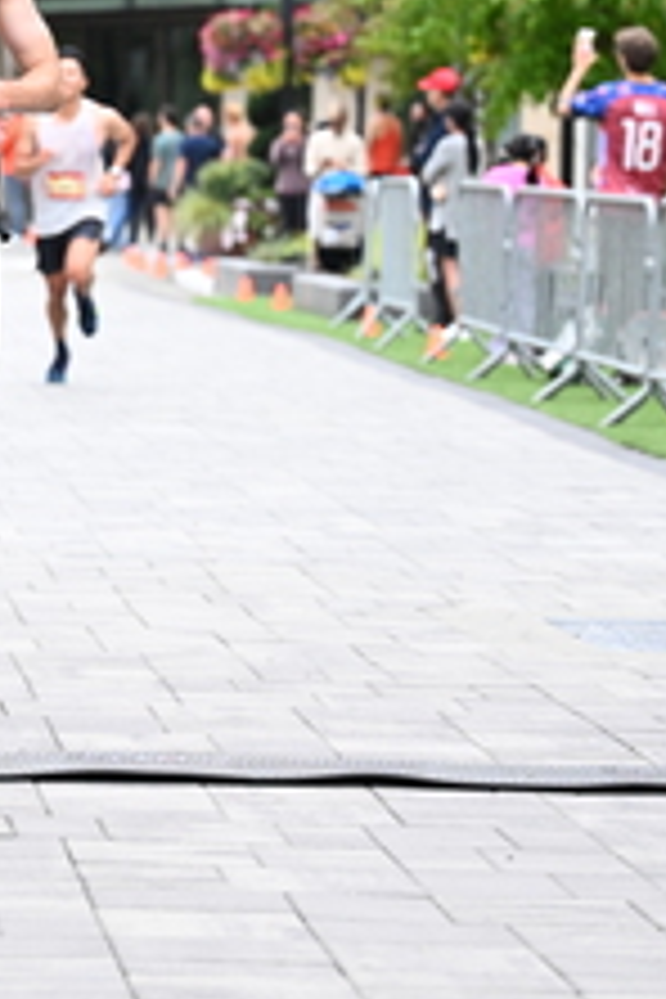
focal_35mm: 191
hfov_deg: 7.2
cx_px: 20
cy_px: 274
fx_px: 5300
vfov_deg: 10.7
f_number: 2.8
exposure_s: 1/800
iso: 1600
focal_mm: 77
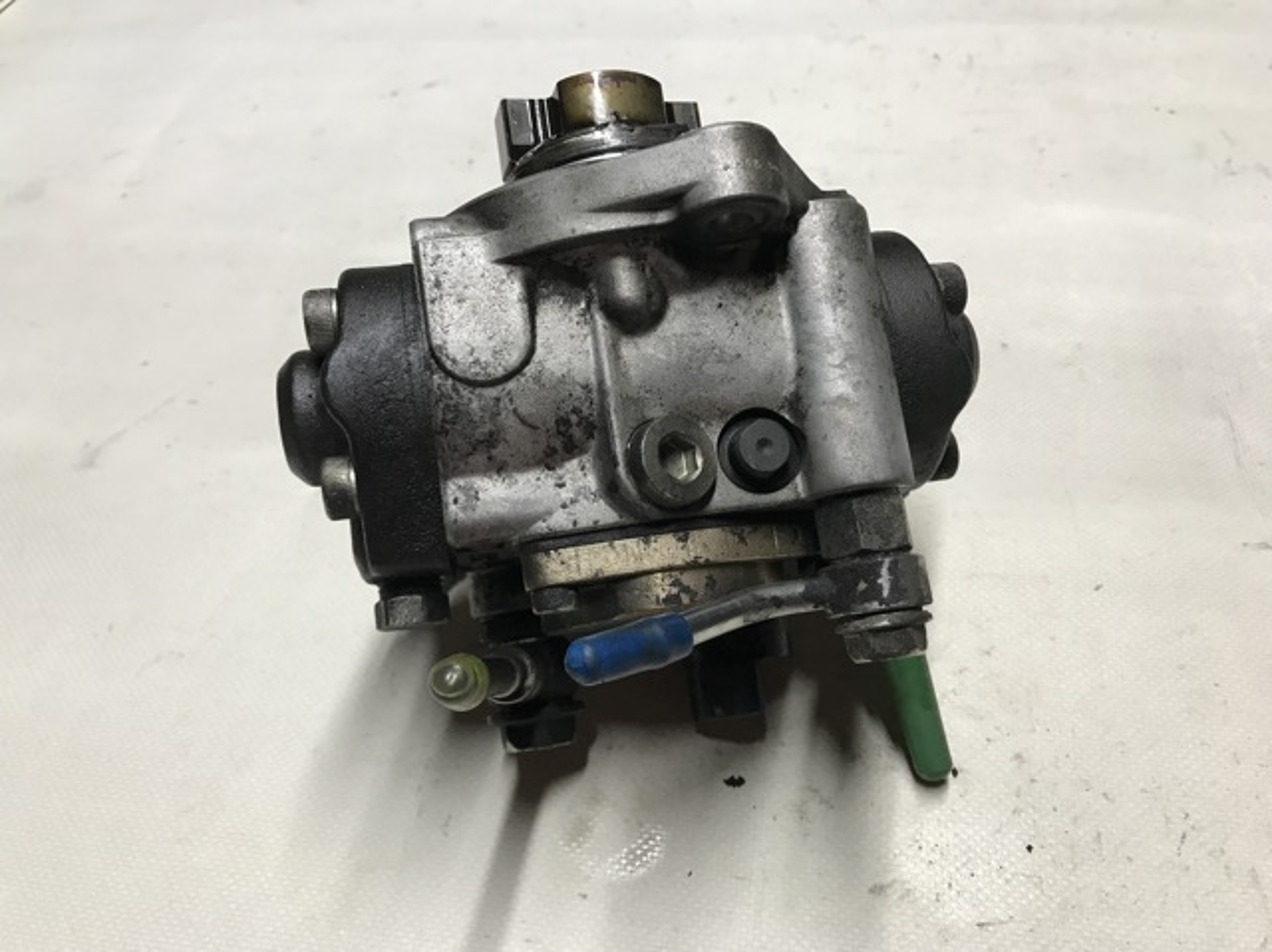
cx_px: 636
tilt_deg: -50.0
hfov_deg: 63.5
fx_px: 1028
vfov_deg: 49.7
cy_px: 476
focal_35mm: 28
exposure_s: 1/33
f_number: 1.8
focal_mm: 3.99
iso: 32
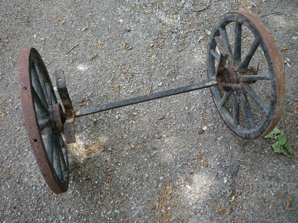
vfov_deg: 46.8
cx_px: 149
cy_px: 112
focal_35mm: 30
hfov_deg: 60.0
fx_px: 258
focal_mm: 5.2
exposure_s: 1/80
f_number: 3.3
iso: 100
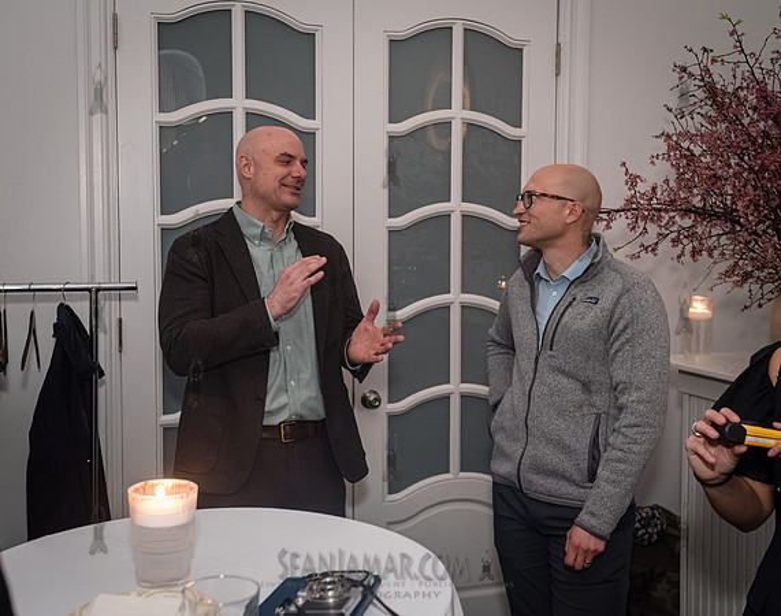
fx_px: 952
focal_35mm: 41
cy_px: 299
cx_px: 385
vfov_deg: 35.8
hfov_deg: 44.6
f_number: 4.5
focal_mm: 35
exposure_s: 1/320
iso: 6400
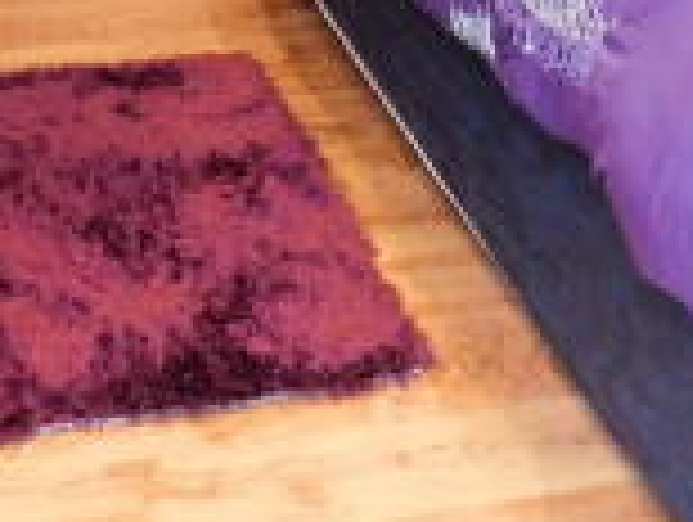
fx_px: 1744
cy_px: -407
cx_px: 268
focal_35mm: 87
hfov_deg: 22.4
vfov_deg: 14.9
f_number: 3
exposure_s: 1/20
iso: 400
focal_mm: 4
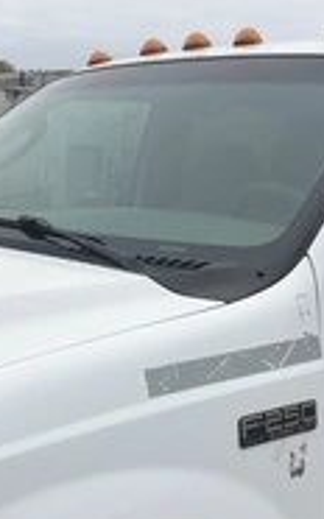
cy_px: 307
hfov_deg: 19.7
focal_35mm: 66
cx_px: 137
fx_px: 934
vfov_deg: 31.0
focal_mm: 3
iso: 25
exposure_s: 1/749
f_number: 1.8
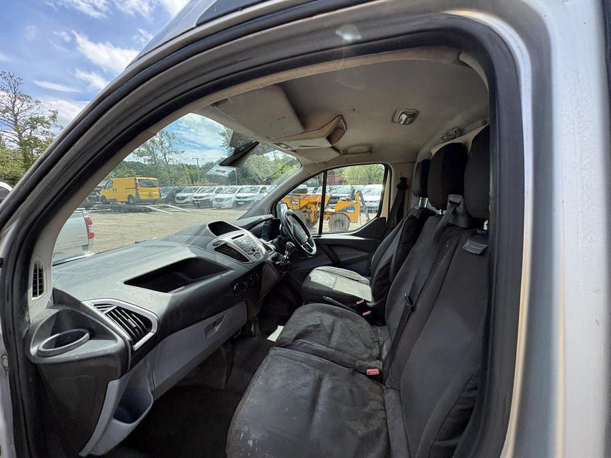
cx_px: 306
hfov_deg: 102.1
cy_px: 229
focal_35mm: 14
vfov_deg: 85.7
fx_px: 247
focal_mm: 2.22
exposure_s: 1/495
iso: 50
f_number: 2.2
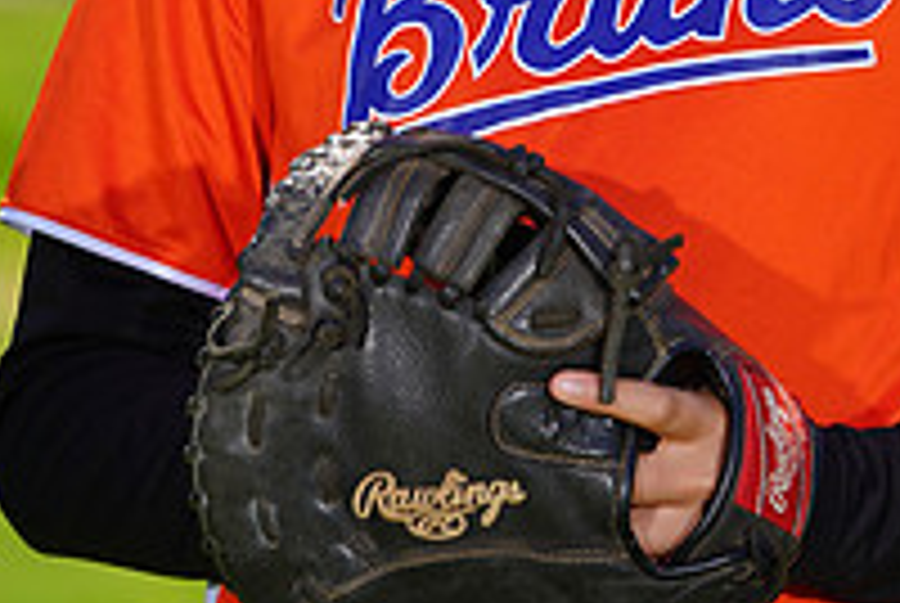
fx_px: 18126
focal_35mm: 724
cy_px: -248
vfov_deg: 1.9
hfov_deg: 2.8
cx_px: 610
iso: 100
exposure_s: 1/250
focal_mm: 250
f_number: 8
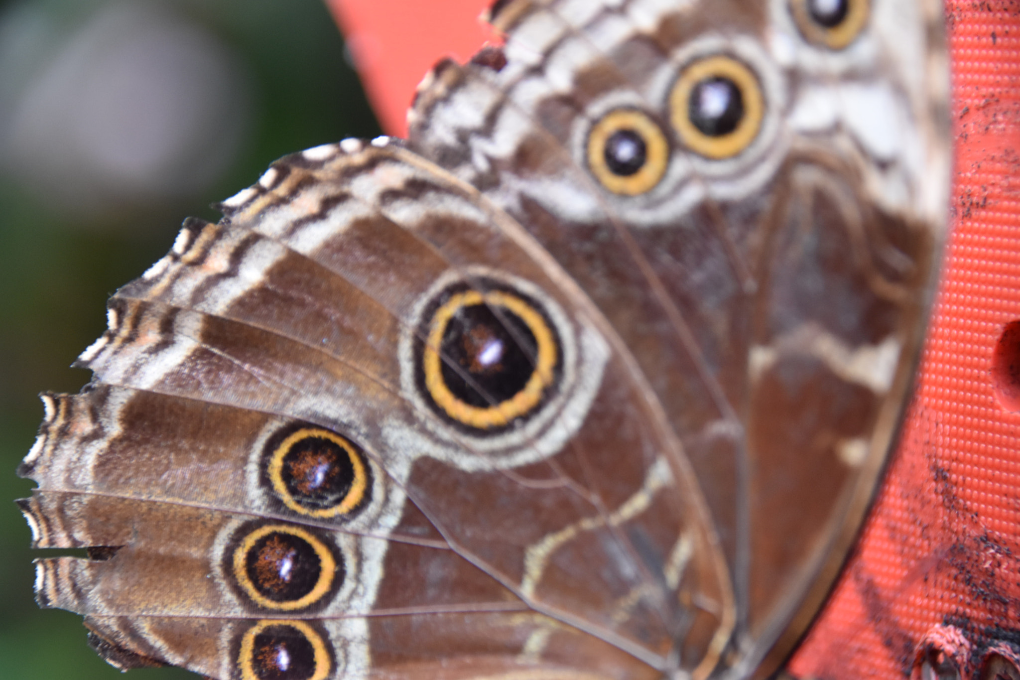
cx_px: 510
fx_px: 5524
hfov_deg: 10.5
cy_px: 340
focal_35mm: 195
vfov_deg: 7.0
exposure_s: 1/60
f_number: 6
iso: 1100
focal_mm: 130
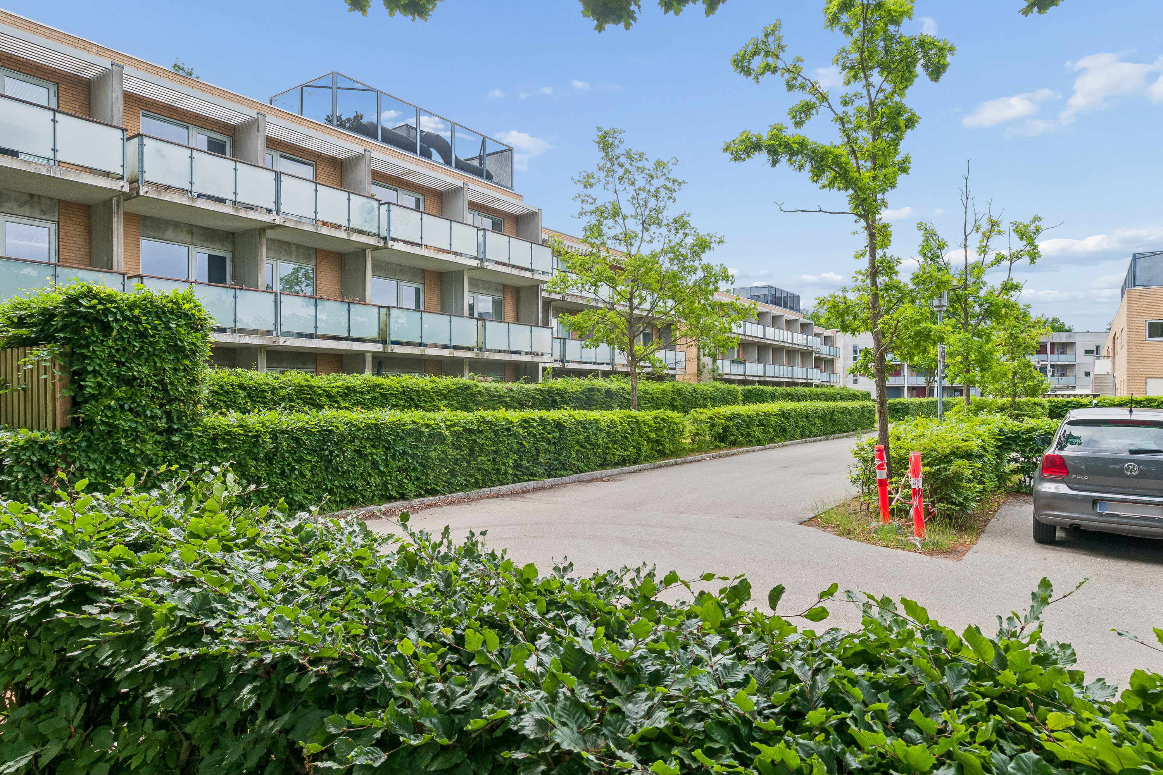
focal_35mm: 21
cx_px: 582
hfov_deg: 81.2
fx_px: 678
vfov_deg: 59.5
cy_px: 388
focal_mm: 14
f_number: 10
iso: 200
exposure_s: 1/125
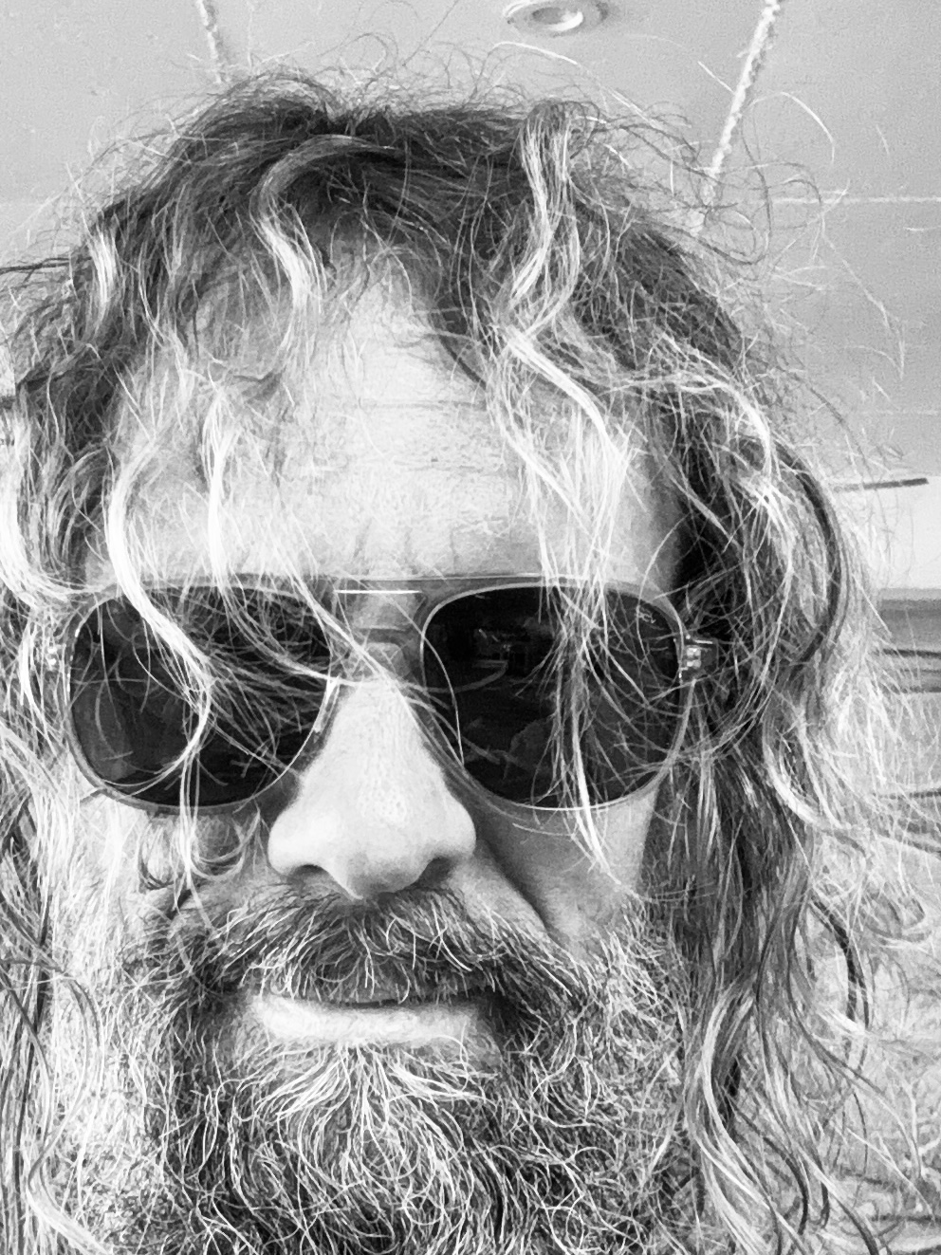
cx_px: 398
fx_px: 1341
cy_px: 768
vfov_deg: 49.7
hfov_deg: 38.6
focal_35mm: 37
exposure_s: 1/96
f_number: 1.9
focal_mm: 2.69
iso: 80
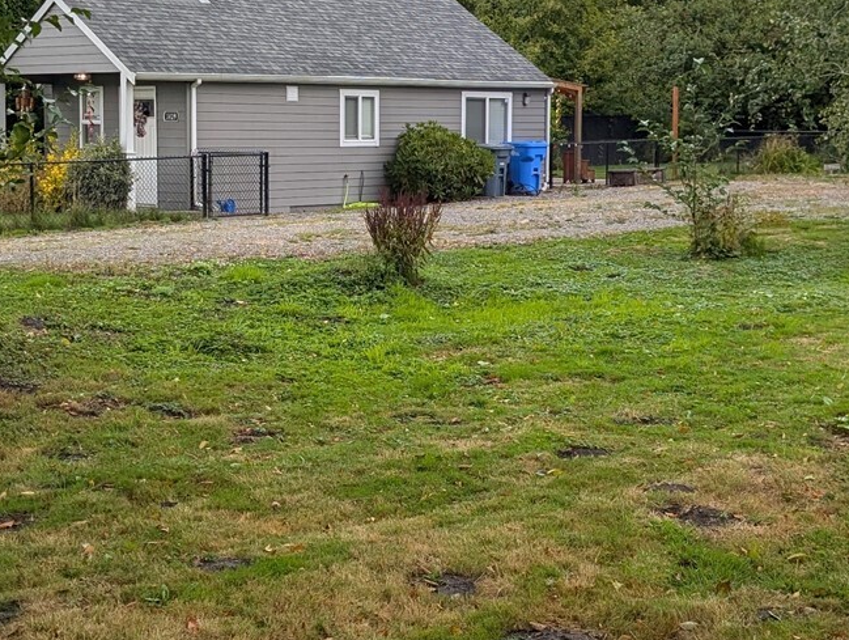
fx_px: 1449
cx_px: 467
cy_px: 218
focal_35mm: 59
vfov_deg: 24.8
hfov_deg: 32.6
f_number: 1.68
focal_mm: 6.9
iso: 22
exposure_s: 1/623
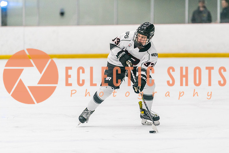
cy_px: 83
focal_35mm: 300
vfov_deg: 4.6
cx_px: 134
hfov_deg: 6.9
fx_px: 1911
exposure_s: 1/1250
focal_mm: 197
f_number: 2.8
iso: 3200
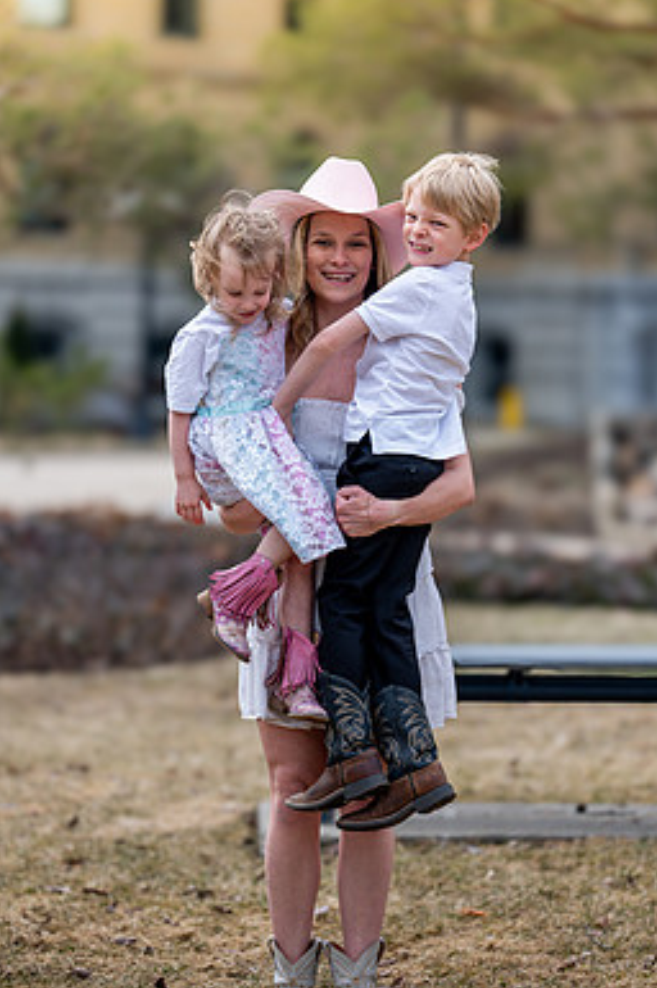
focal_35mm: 117
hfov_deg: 11.7
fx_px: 3208
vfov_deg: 17.5
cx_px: 334
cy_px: 539
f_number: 2
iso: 100
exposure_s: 1/1600
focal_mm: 100
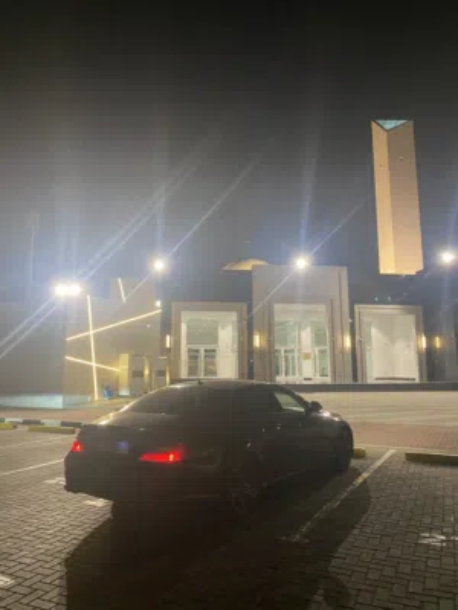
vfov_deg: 67.3
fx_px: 459
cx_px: 229
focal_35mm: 26
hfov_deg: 53.1
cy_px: 305
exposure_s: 1/50
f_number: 1.8
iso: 400
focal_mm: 4.25
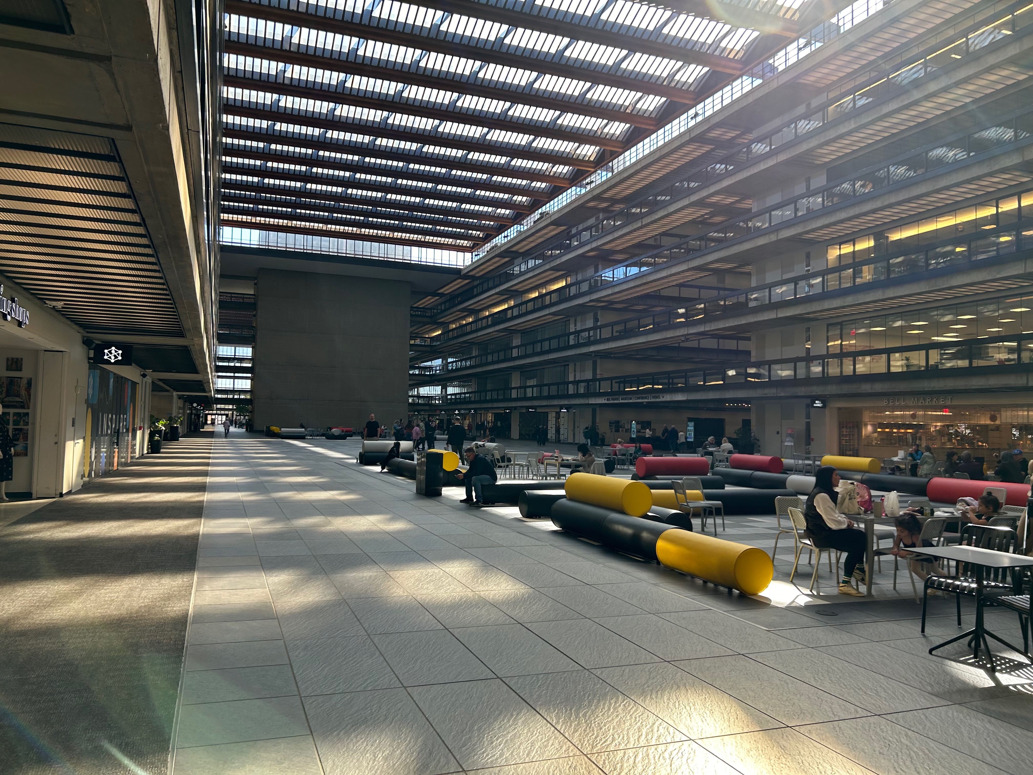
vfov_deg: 53.1
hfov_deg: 67.3
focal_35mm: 26
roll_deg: -2.2
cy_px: 388
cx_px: 516
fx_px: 776
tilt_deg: +2.6
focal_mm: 5.7
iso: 40
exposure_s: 1/160
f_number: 1.5
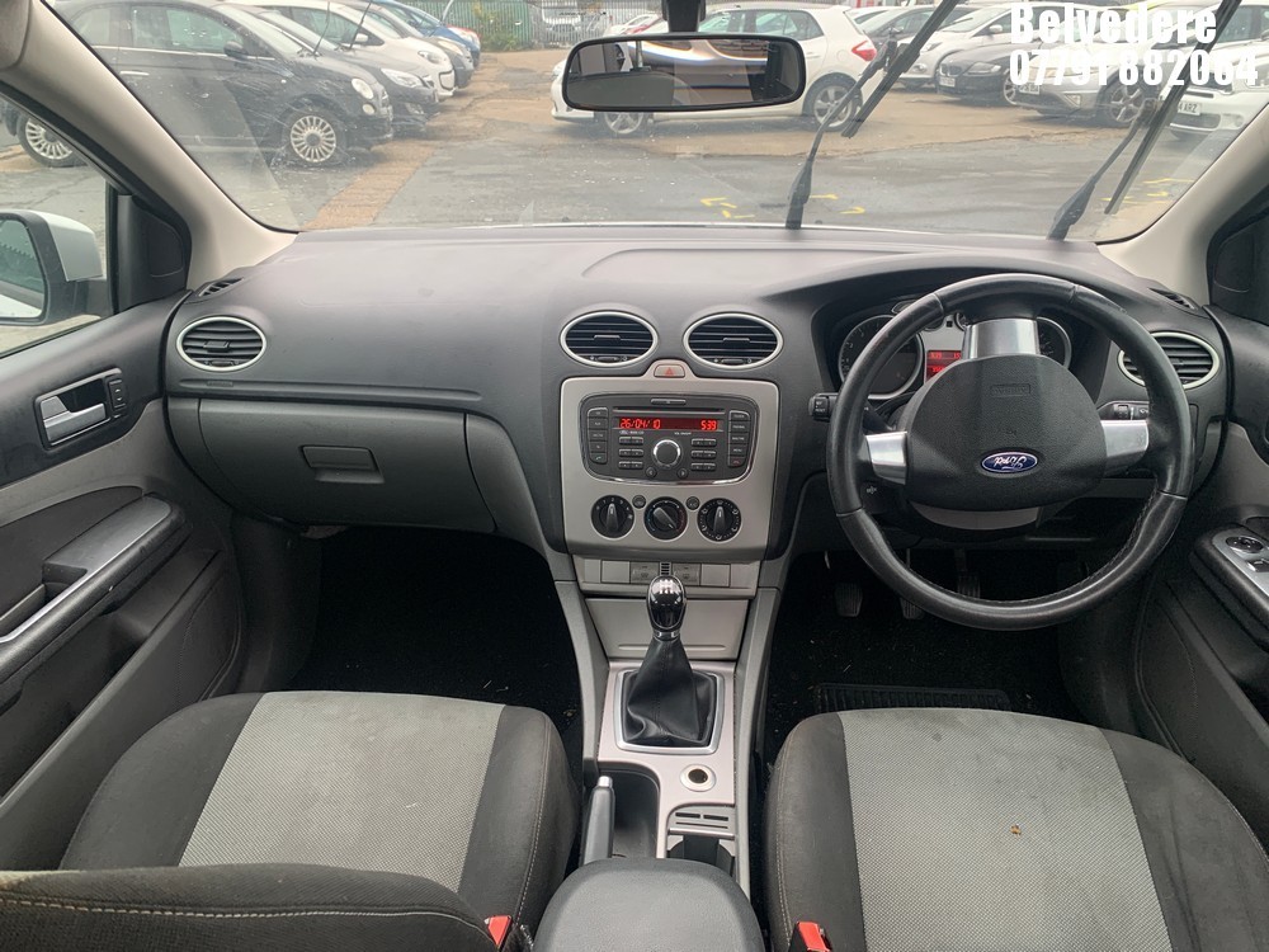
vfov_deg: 53.1
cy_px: 476
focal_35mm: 26
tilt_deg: -25.0
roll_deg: +1.4
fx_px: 953
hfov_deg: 67.3
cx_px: 634
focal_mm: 4.25
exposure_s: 1/97
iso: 100
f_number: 1.8
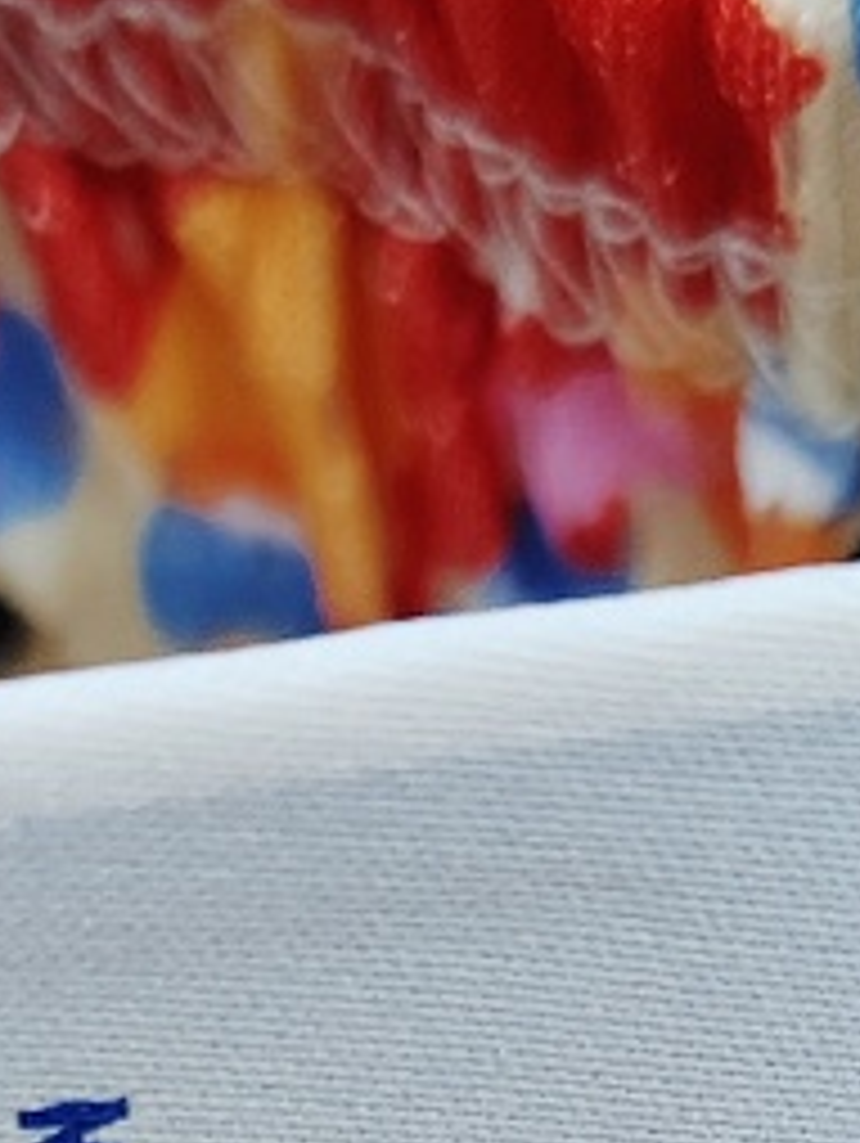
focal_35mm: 102
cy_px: 1503
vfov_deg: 17.9
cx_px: 392
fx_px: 3373
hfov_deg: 14.5
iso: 2019
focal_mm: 5.56
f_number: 1.88
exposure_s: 1/100
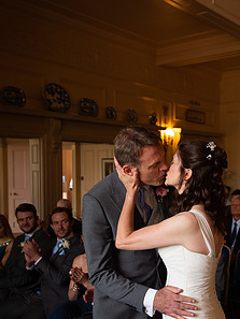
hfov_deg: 31.5
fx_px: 416
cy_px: 194
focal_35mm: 45
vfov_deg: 41.8
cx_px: 185
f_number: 2.8
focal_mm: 24
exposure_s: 1/100
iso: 100
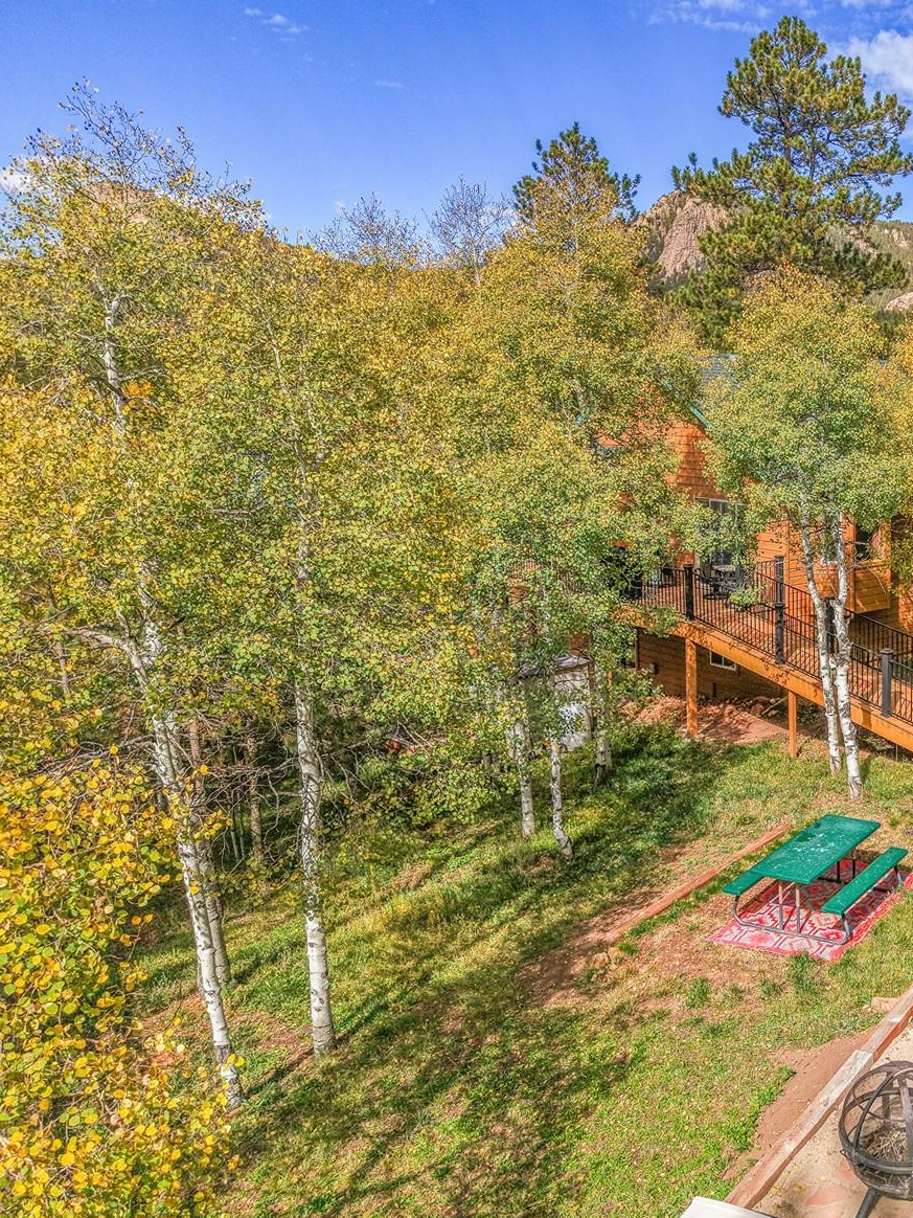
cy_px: 602
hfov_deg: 39.6
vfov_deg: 55.4
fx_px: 1161
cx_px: 834
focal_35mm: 33
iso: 140
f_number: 1.8
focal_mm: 8.67
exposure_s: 1/6400
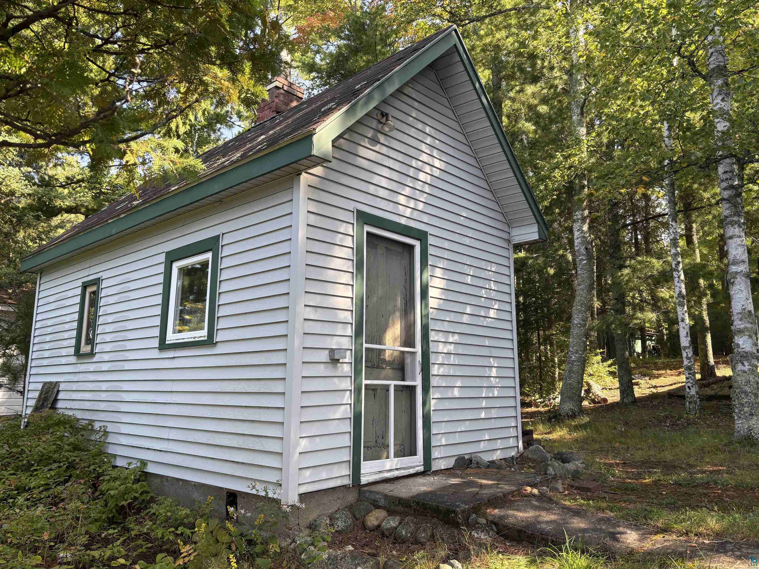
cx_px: 380
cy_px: 284
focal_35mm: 26
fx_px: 570
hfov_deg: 67.3
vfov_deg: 53.1
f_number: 1.6
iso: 40
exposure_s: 1/256
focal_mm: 5.96
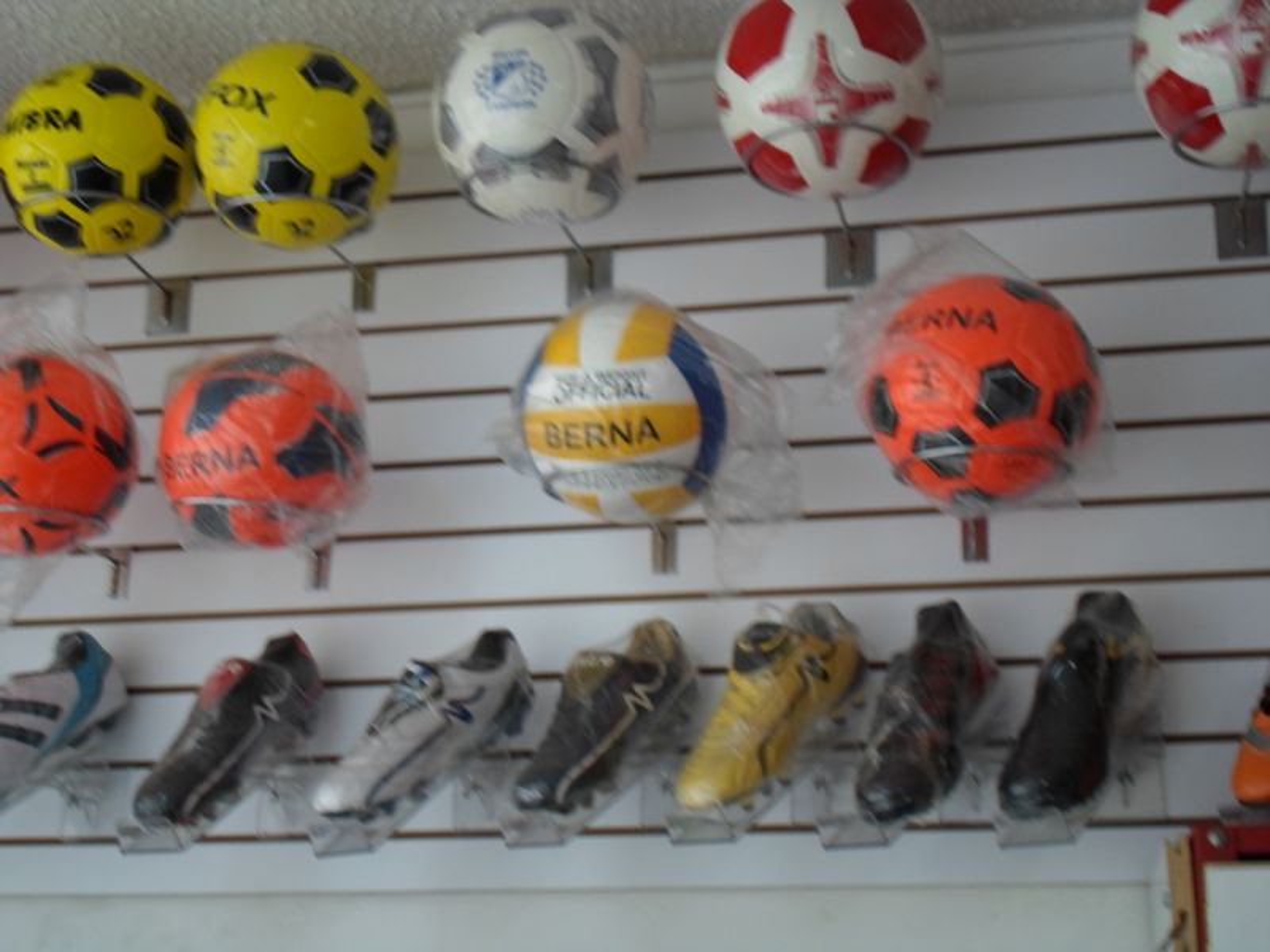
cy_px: 476
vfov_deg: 27.0
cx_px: 635
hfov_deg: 35.5
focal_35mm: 54
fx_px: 1981
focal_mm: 9.7
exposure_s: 1/45
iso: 200
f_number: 3.6
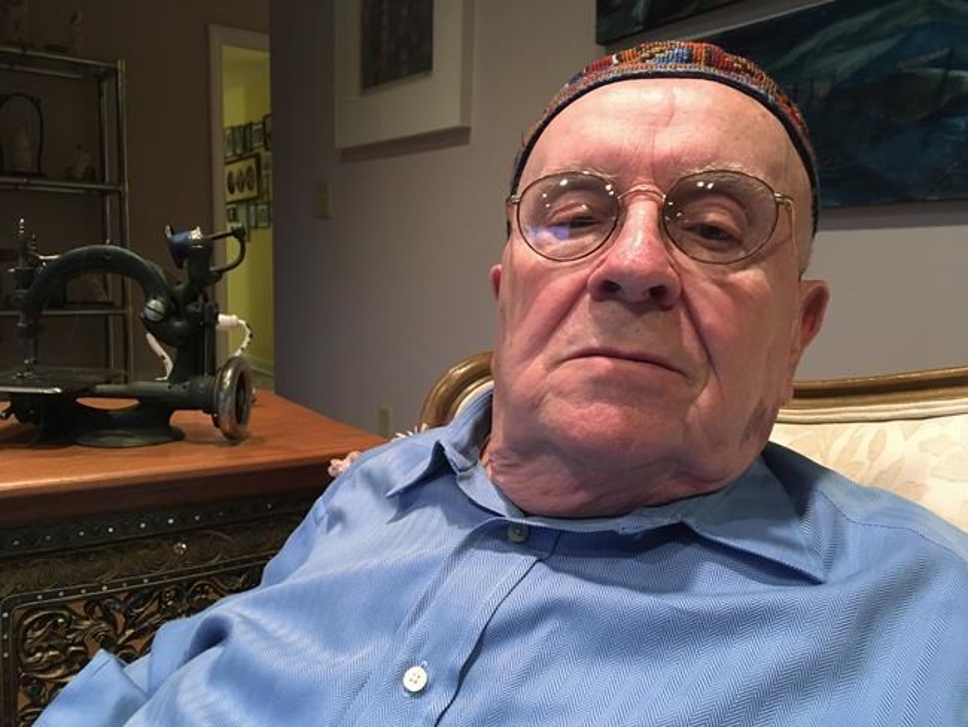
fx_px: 811
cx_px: 484
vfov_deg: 48.3
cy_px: 364
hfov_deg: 61.6
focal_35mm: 29
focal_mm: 4.15
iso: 200
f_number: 2.2
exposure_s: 1/24
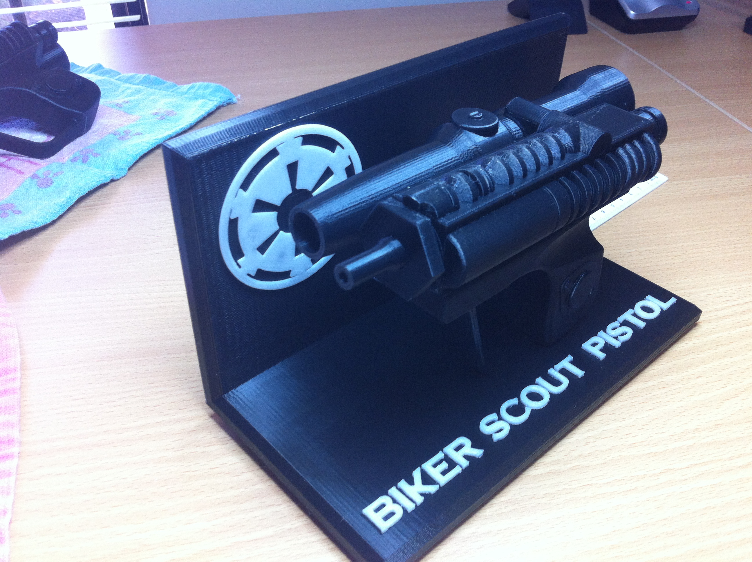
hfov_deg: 52.7
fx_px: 759
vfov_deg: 40.6
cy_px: 281
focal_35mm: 35
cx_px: 376
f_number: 2.8
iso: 100
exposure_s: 1/15
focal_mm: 3.85
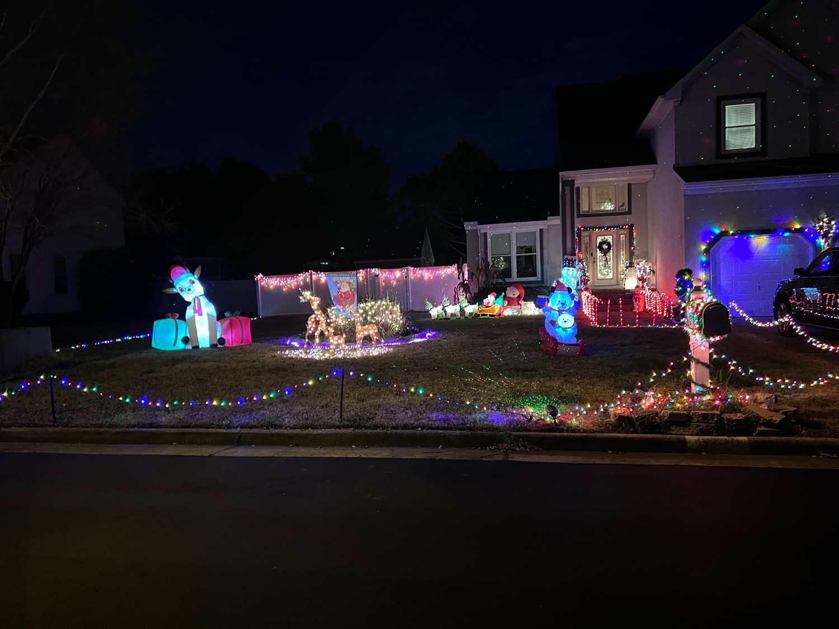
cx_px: 420
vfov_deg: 53.1
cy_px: 314
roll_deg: +2.5
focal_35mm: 26
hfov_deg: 67.3
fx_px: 630
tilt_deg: -3.3
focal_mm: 5.7
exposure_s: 1/17
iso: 1000
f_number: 1.5
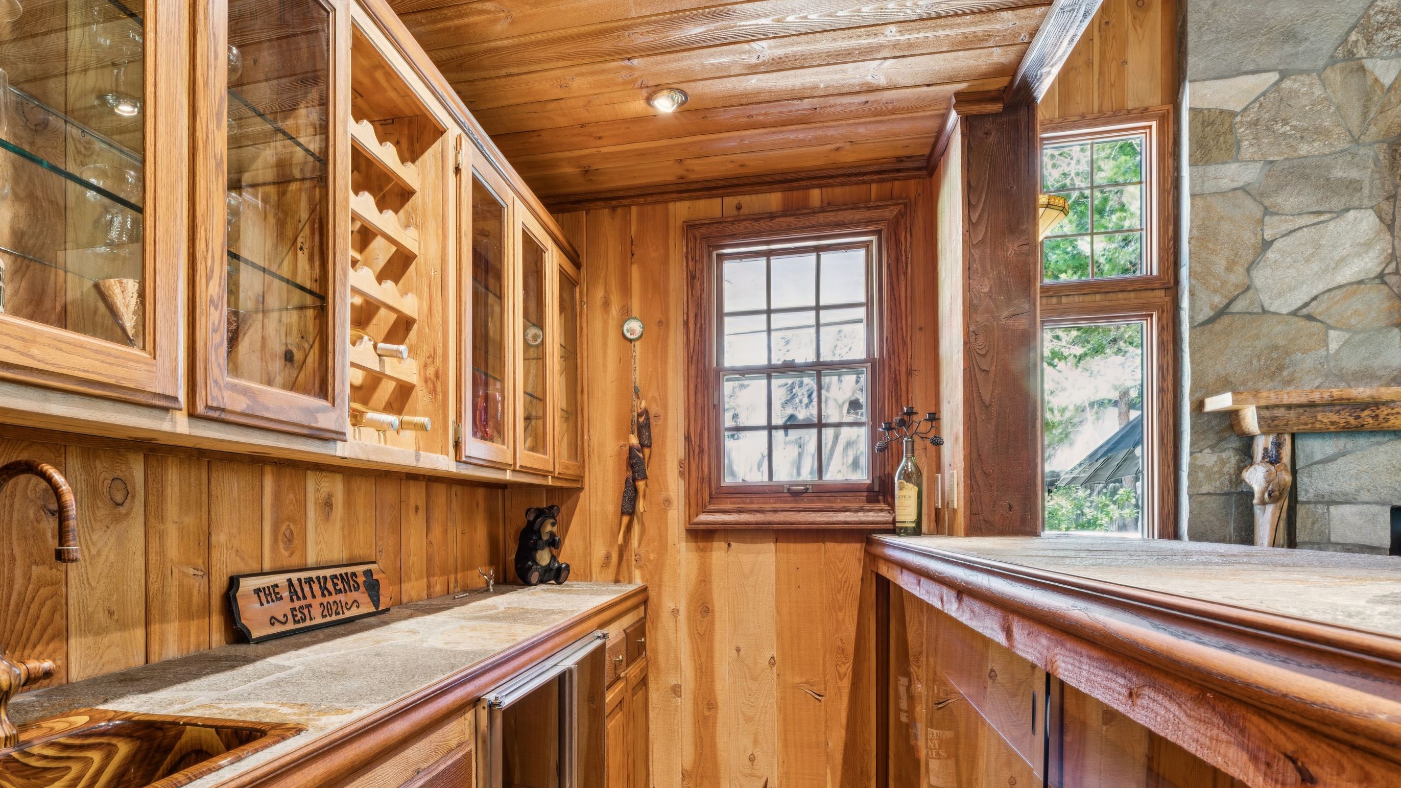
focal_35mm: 23
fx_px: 848
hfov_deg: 78.0
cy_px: 530
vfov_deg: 48.9
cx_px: 544
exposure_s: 3.2
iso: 100
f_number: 13
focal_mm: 16.6
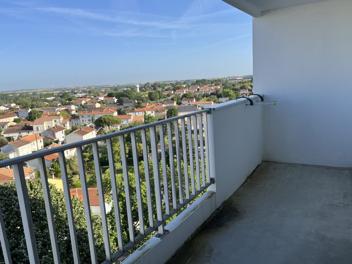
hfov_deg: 61.7
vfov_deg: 48.2
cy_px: 144
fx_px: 295
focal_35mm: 29
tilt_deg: -12.0
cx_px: 176
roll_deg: +4.4
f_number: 1.6
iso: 50
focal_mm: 5.1
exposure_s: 1/1802
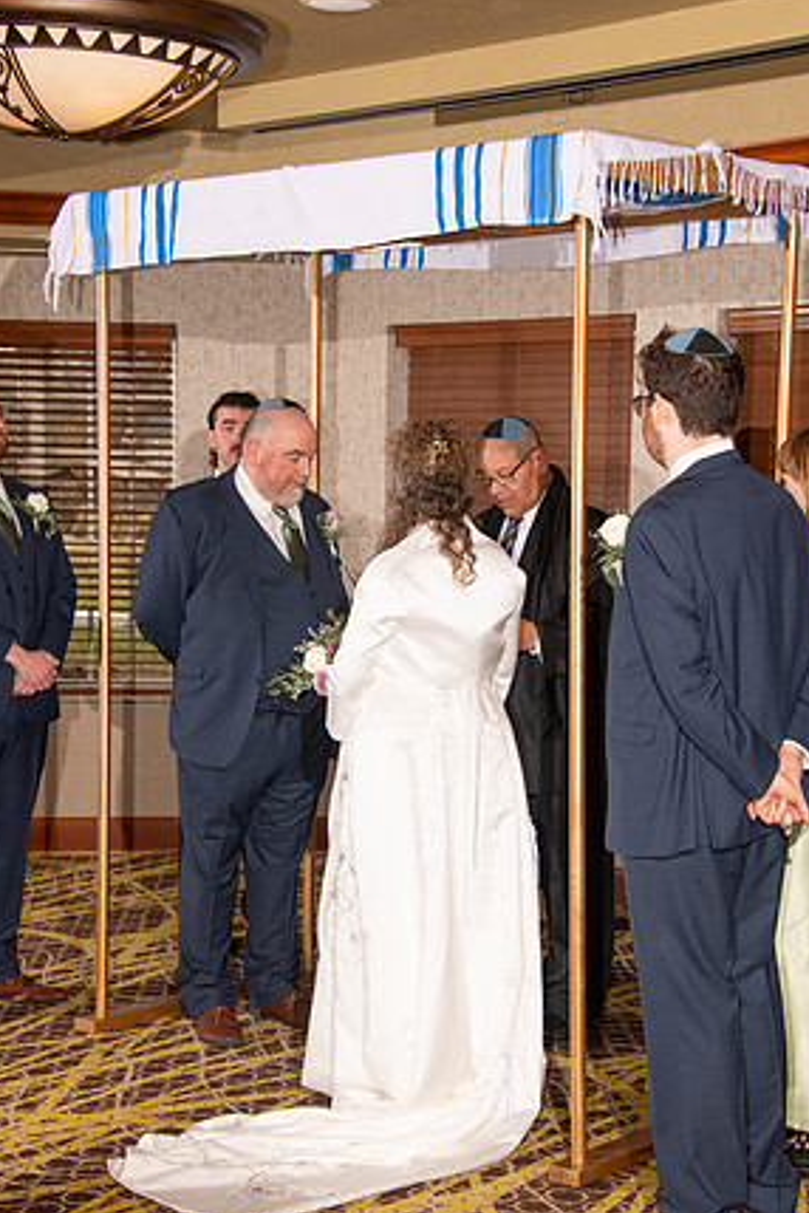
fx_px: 2191
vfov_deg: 31.0
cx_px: 402
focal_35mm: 65
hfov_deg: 20.9
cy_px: 602
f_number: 9
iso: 1000
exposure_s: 1/160
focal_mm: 62
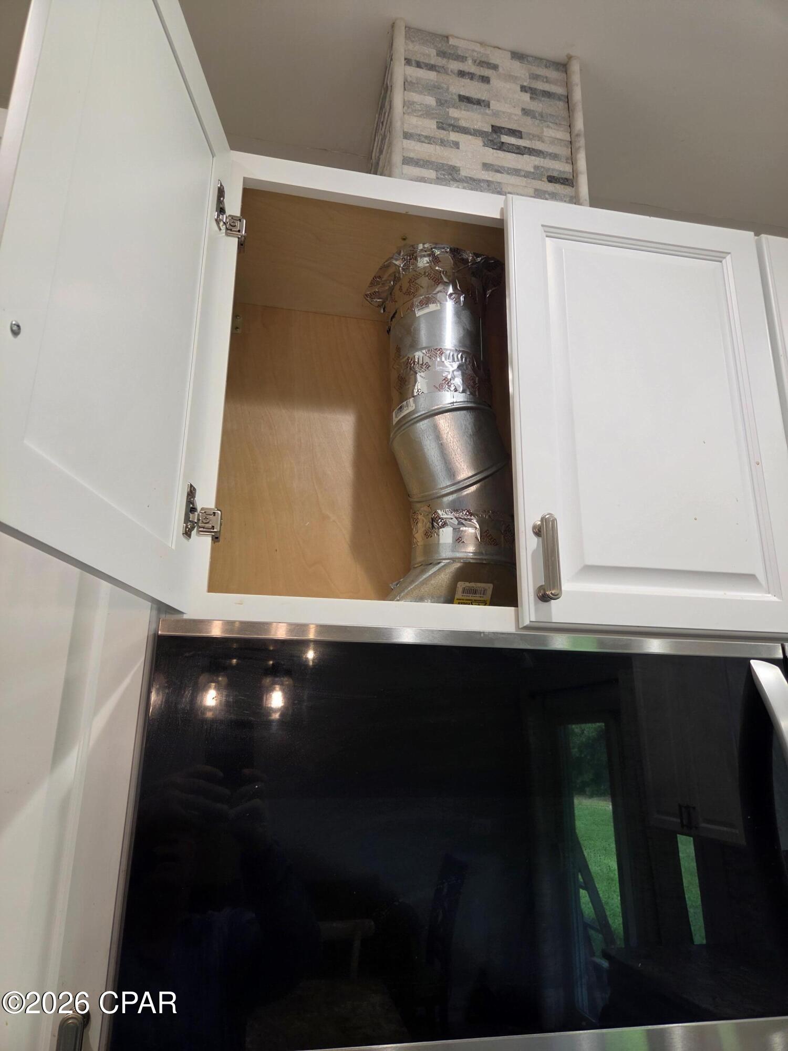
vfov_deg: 73.9
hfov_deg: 58.9
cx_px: 394
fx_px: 698
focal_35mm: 23
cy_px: 526
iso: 64
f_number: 1.8
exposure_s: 1/61
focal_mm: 5.4
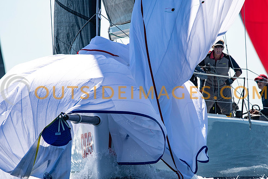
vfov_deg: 3.1
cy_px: 90
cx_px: 134
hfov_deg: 4.6
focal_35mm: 450
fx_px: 3351
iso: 320
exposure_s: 1/4000
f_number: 5
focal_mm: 300
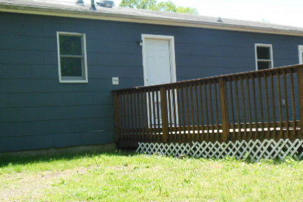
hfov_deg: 30.9
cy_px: 120
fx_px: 547
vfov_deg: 20.9
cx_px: 168
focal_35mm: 65
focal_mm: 7.7
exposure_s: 1/1250
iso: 400
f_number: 3.8
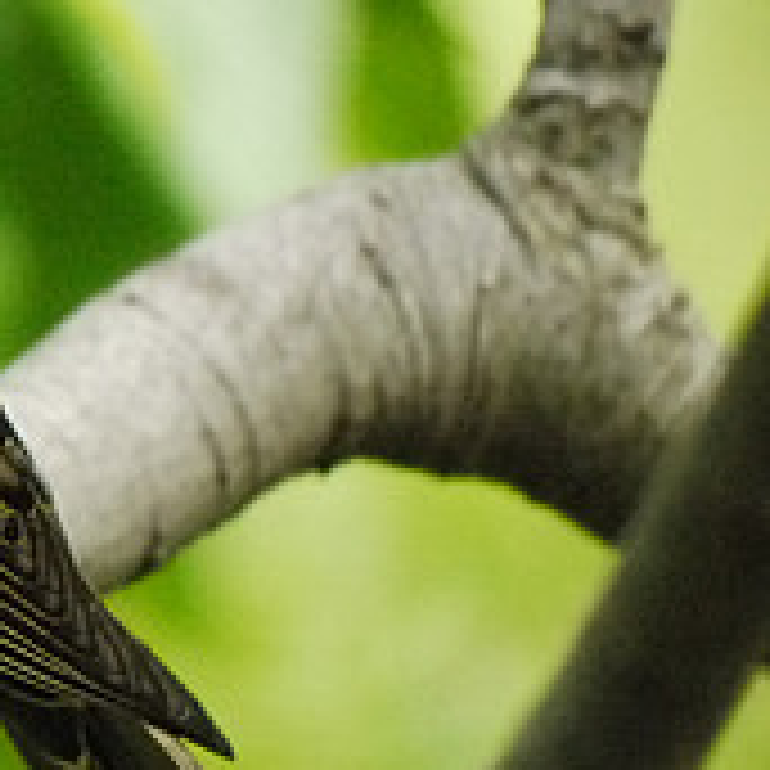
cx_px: -396
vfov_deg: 1.0
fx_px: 45224
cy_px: 259
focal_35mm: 1797
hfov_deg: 1.0
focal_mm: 300
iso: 1600
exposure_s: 1/500
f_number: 5.6
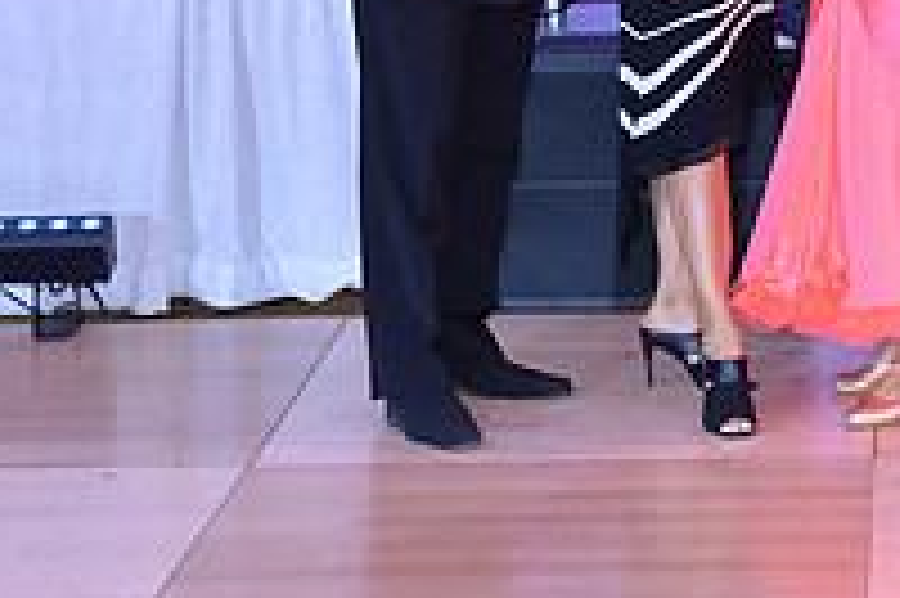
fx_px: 3622
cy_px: -214
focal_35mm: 145
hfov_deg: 13.9
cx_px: 918
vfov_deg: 9.3
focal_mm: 50
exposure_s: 1/250
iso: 2000
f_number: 4.5
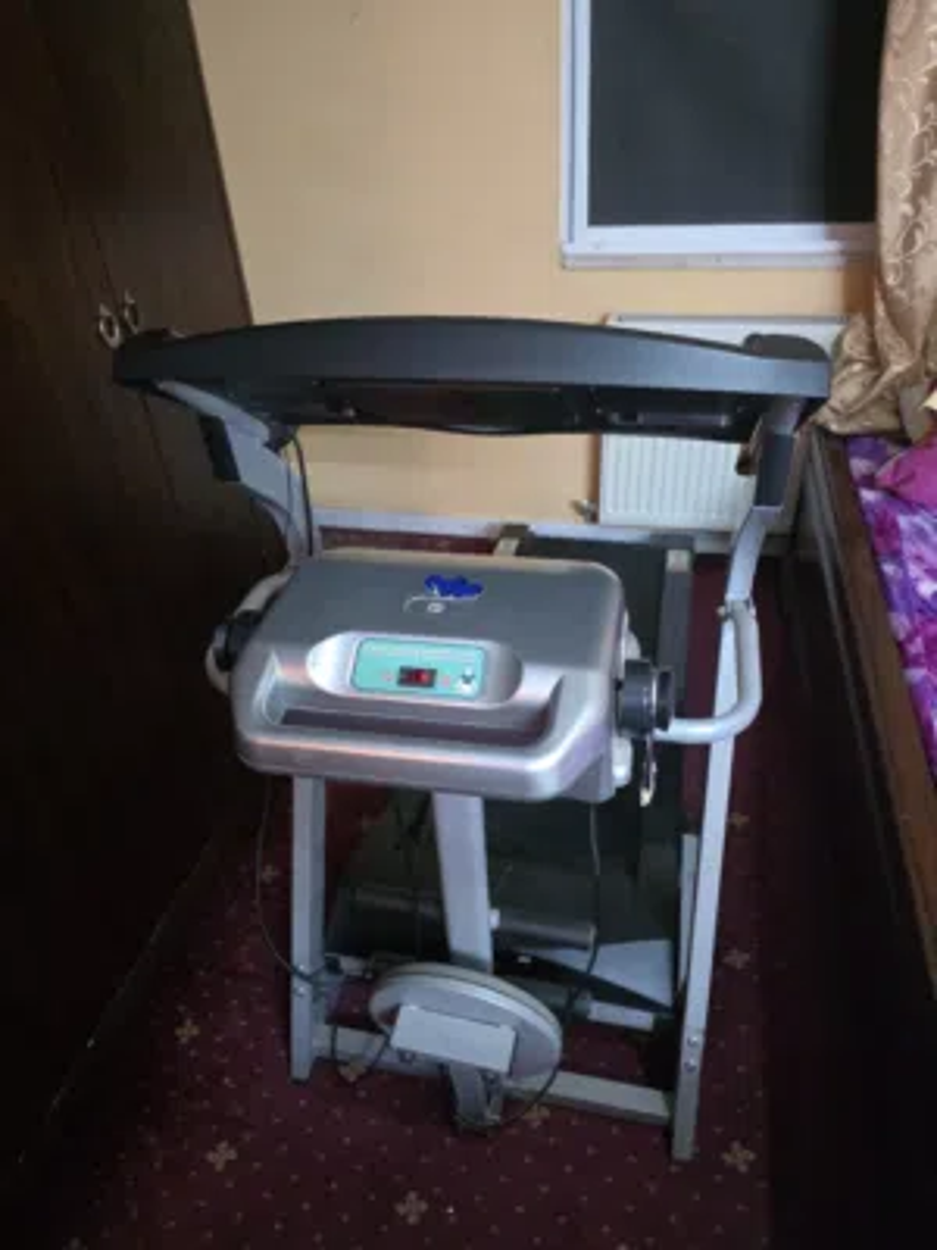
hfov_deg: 58.9
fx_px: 830
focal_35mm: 23
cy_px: 625
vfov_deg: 73.9
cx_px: 468
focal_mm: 6.3
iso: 2000
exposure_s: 1/100
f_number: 1.7
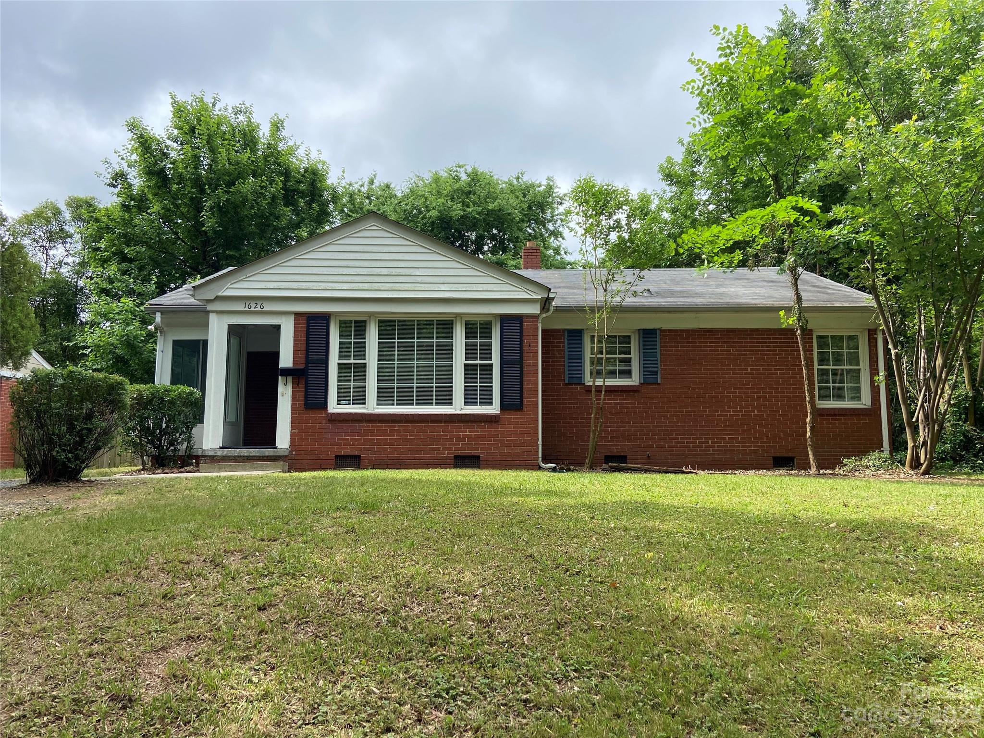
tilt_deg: +6.6
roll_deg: -0.1
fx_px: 739
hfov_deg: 67.3
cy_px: 369
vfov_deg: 53.1
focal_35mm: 26
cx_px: 492
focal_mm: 4.25
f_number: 1.8
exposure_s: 1/1484
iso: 32
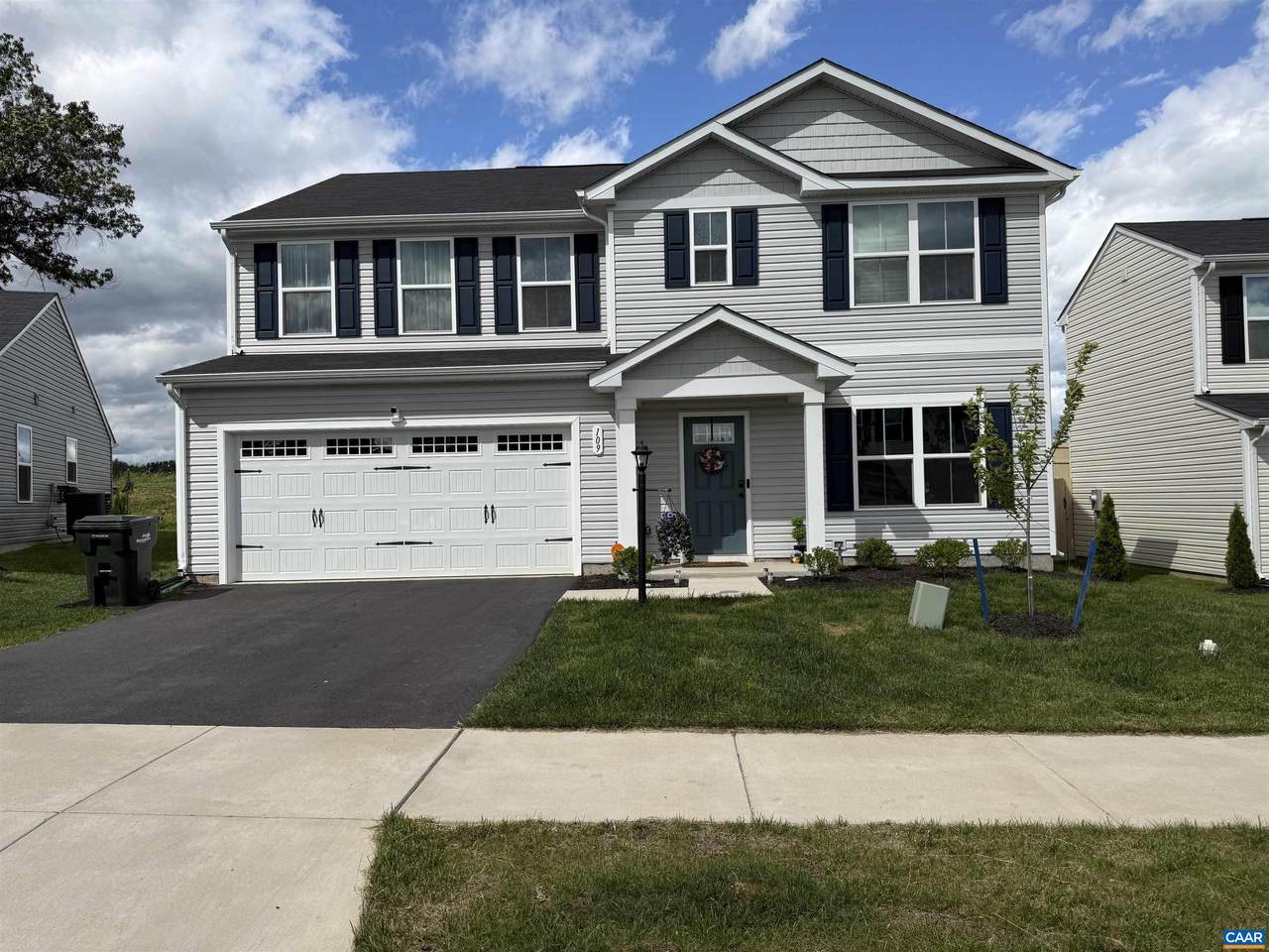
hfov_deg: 71.6
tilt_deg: +2.5
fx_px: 880
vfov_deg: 56.8
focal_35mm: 24
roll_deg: +1.5
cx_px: 634
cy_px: 476
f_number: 1.78
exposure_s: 1/4673
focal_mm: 6.76
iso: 80
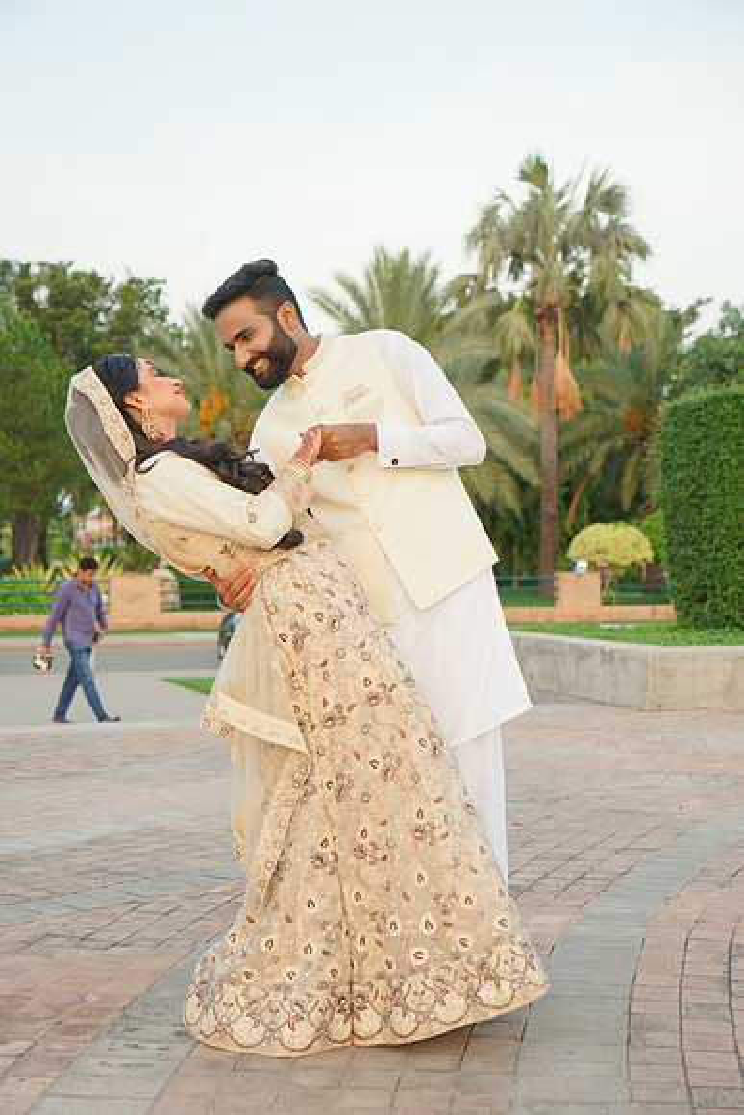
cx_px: 372
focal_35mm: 49
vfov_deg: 40.3
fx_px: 1518
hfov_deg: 27.5
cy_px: 558
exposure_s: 1/200
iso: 400
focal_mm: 49
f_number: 4
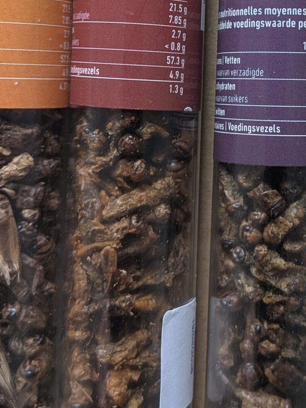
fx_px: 731
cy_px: 29
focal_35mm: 62
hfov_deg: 23.2
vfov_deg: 29.7
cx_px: 252
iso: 89
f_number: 1.7
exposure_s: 1/100
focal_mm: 4.53
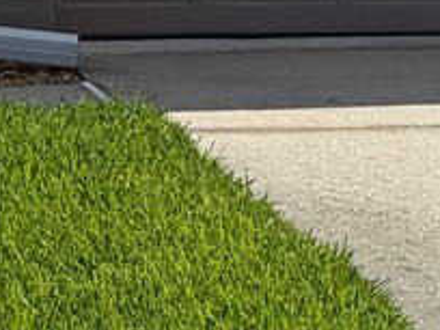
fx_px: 2390
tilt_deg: +9.8
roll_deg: -0.3
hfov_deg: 10.4
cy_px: -686
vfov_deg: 7.0
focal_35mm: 188
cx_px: -9
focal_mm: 6.76
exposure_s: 1/7353
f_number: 1.78
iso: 80
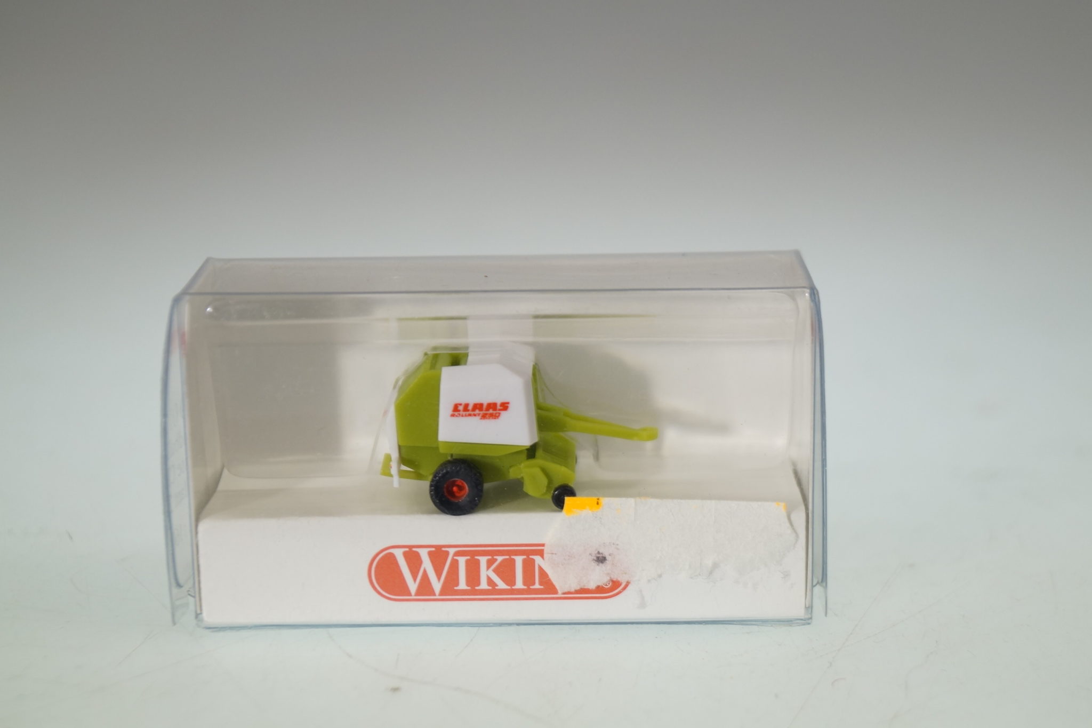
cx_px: 546
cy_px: 364
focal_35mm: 75
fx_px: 2275
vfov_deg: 18.2
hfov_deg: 27.0
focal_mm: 50
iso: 400
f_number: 5.6
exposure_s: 1/160
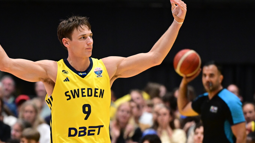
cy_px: 79
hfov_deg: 8.7
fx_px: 1677
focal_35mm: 248
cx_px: 108
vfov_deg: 4.9
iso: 3200
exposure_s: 1/800
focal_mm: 200
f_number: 2.8
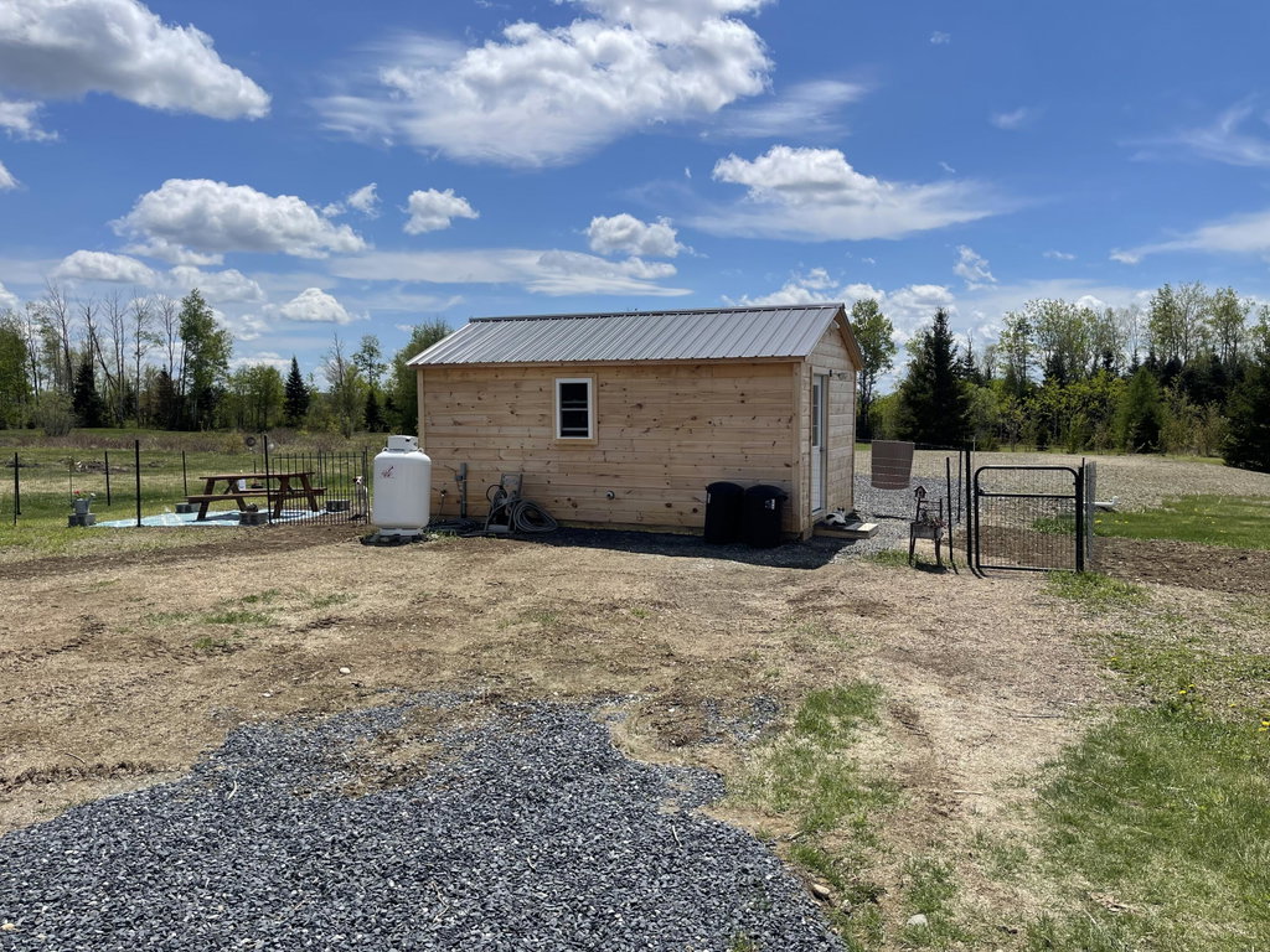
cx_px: 635
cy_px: 476
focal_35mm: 25
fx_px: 917
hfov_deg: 69.4
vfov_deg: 54.9
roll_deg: -0.5
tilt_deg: -5.4
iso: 32
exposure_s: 1/6993
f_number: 1.6
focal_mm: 5.1
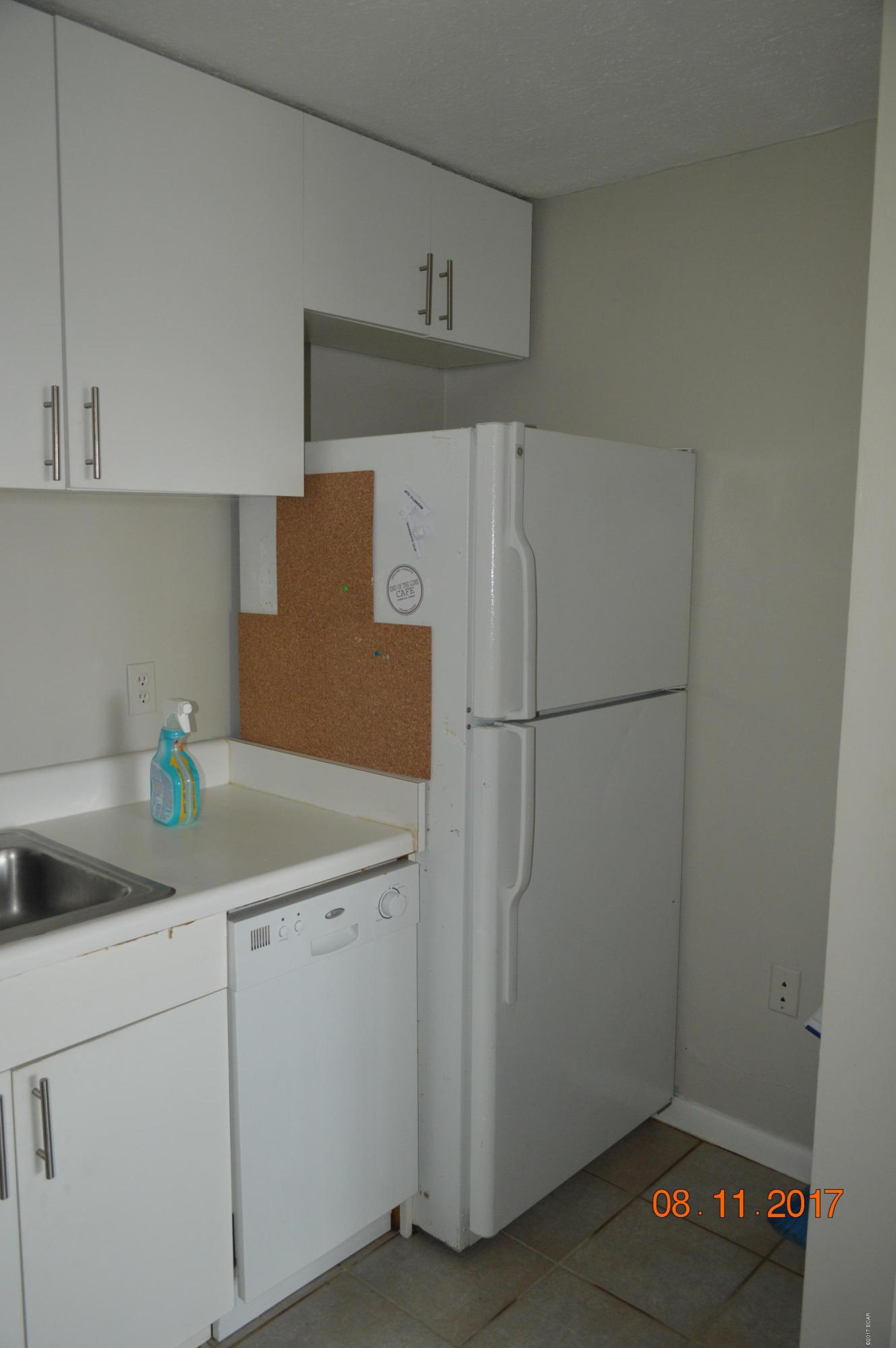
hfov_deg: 47.8
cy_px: 674
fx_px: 1010
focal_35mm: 27
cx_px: 448
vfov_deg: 67.4
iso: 500
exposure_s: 1/60
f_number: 3.5
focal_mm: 18
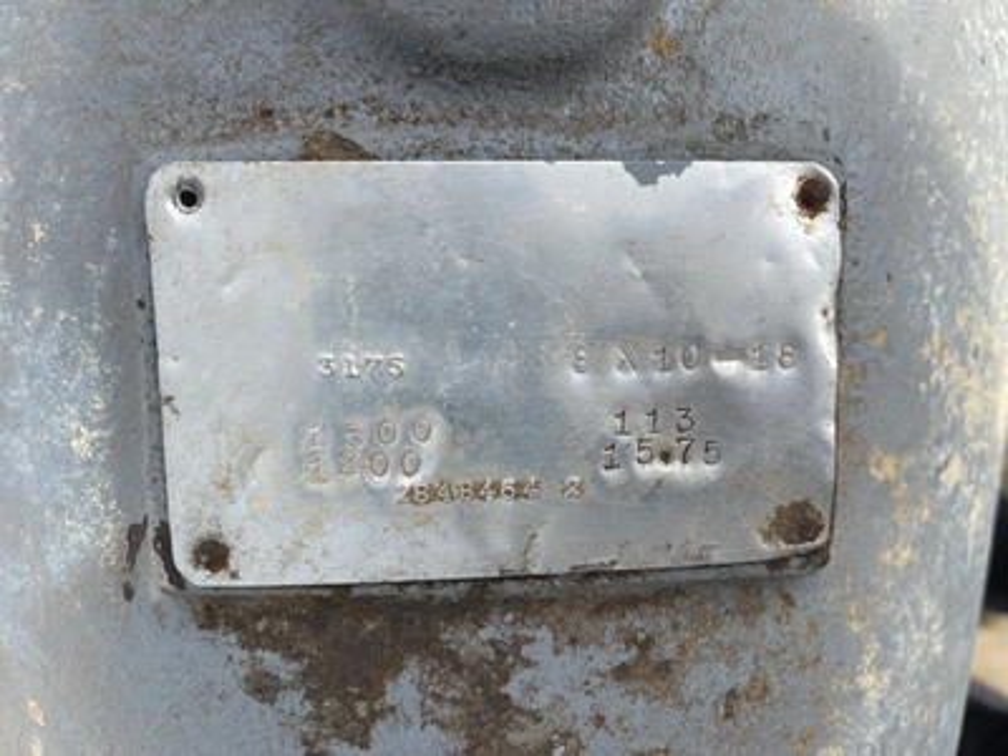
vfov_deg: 53.1
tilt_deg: -84.8
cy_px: 378
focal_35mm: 26
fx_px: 757
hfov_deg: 67.3
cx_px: 504
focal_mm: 5.1
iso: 32
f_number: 1.6
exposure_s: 1/1225
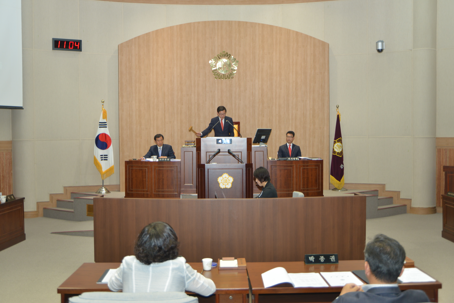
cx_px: 227
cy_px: 152
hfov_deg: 48.5
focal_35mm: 40
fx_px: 504
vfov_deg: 33.4
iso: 800
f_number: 5
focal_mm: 40
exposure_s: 1/100
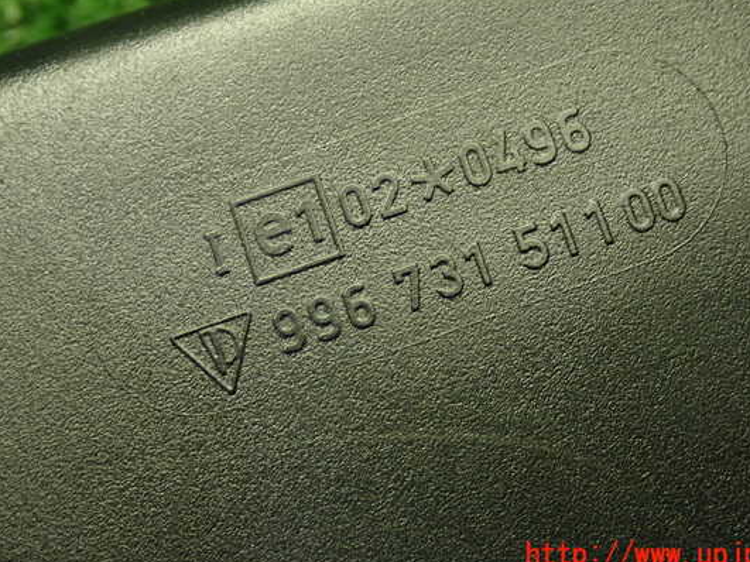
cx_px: 421
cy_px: 256
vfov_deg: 24.0
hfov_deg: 31.7
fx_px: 1321
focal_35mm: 61
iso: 800
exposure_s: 1/50
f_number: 3.3
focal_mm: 9.65
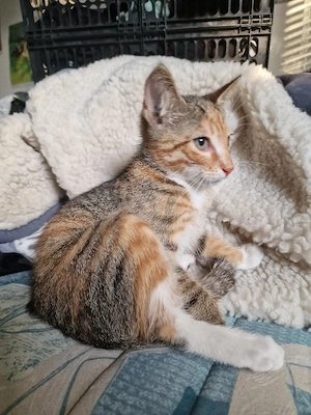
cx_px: 156
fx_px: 276
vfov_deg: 73.9
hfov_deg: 58.9
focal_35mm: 23
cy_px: 208
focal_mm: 6.4
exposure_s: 1/100
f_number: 1.8
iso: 125
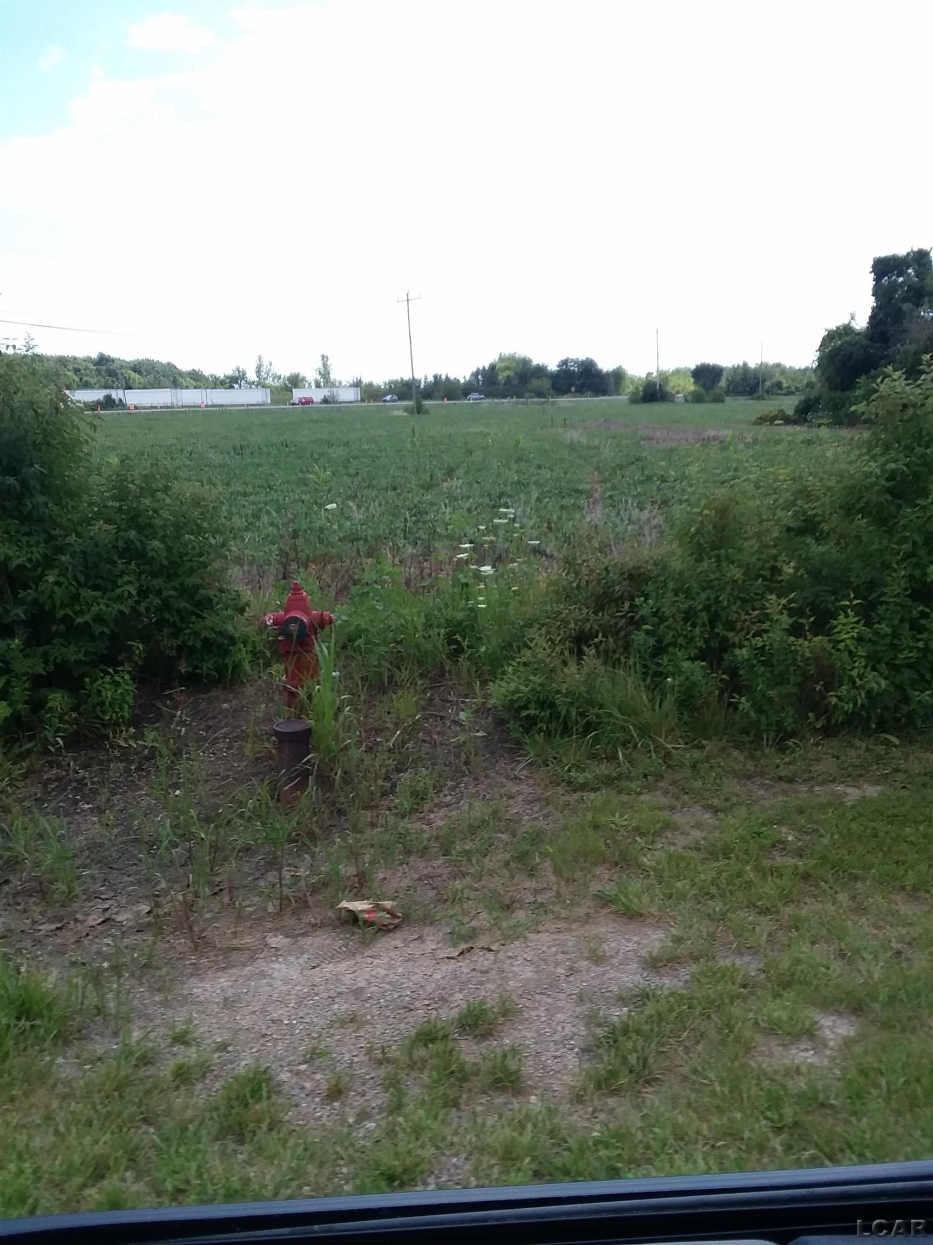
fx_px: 1042
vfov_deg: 61.7
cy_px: 622
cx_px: 466
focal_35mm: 29
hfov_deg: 48.2
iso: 40
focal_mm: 2.47
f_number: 1.9
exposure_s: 1/741
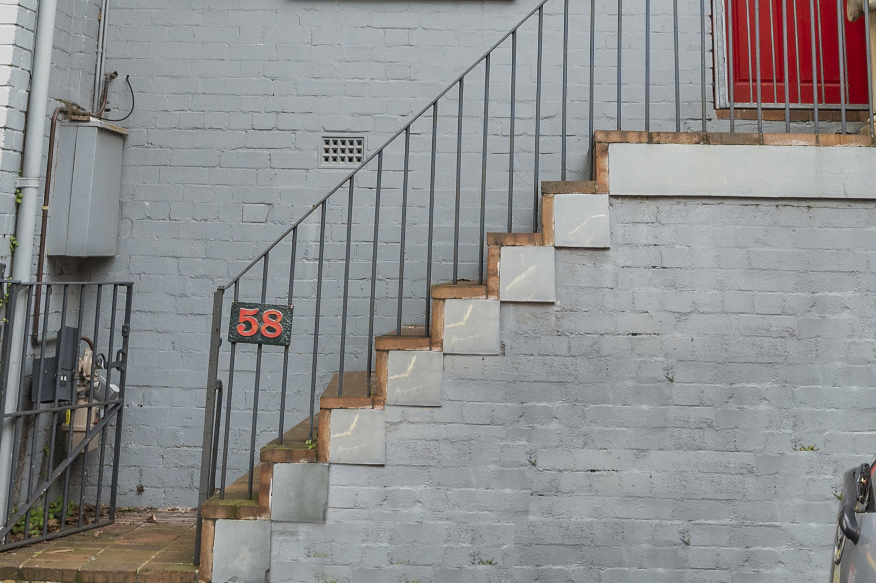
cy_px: -232
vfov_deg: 20.4
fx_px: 1435
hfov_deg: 33.7
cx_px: 564
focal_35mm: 59
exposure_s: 1/100
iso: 100
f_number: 7.1
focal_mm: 16
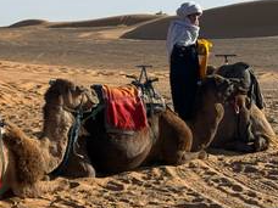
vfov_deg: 14.6
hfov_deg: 18.8
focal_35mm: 101
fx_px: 811
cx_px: -10
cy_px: 147
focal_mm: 6.76
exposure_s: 1/4587
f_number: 1.78
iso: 64
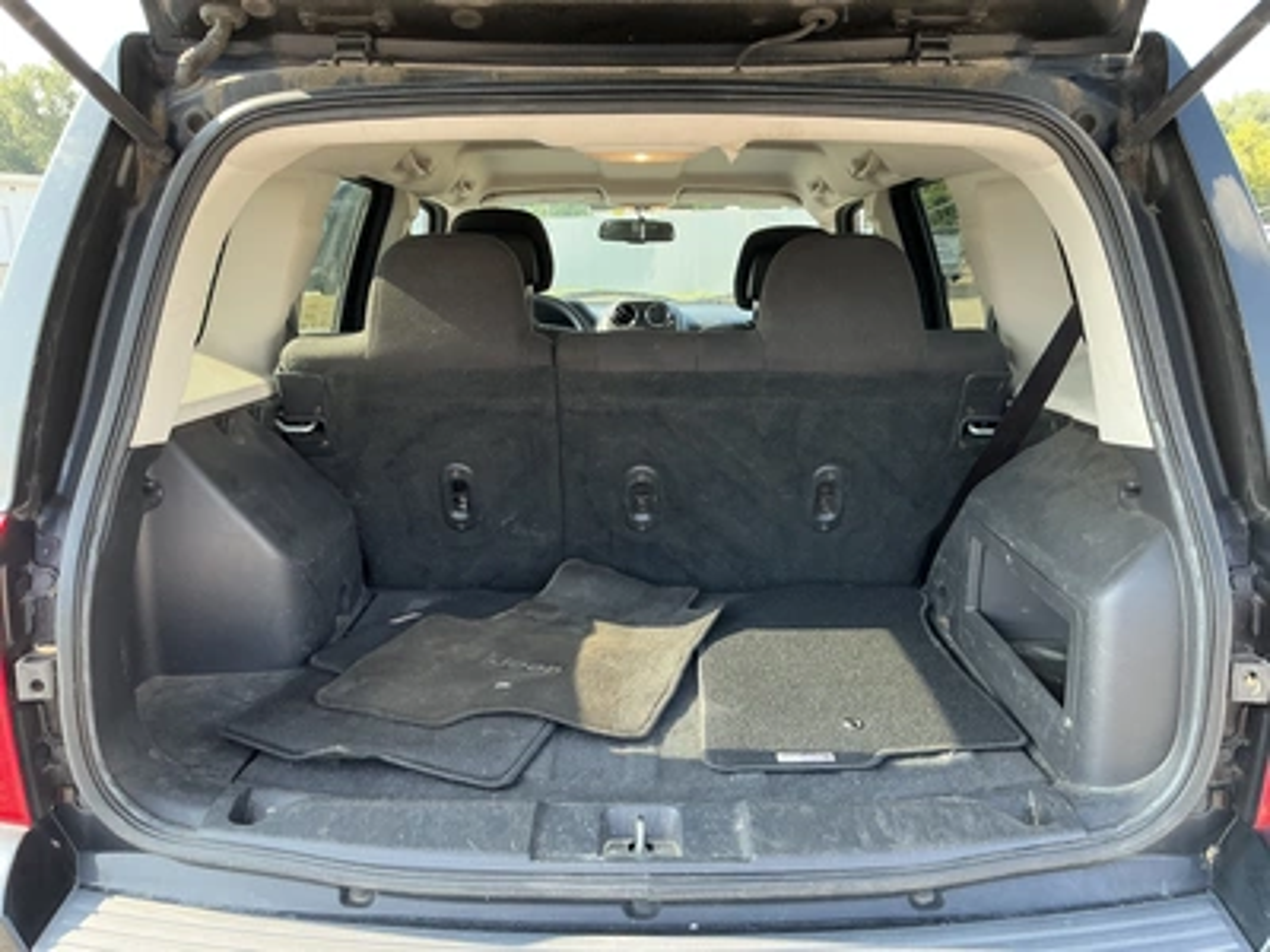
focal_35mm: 28
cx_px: 635
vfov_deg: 49.7
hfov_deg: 63.4
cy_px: 476
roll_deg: +1.8
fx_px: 1027
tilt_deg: -12.9
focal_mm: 3
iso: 40
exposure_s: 1/122
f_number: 1.8
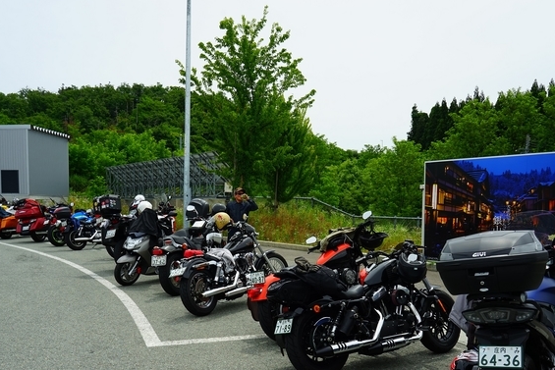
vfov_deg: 38.4
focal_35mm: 34
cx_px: 284
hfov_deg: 55.8
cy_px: 253
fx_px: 524
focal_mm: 24
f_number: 11
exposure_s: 1/125
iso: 100
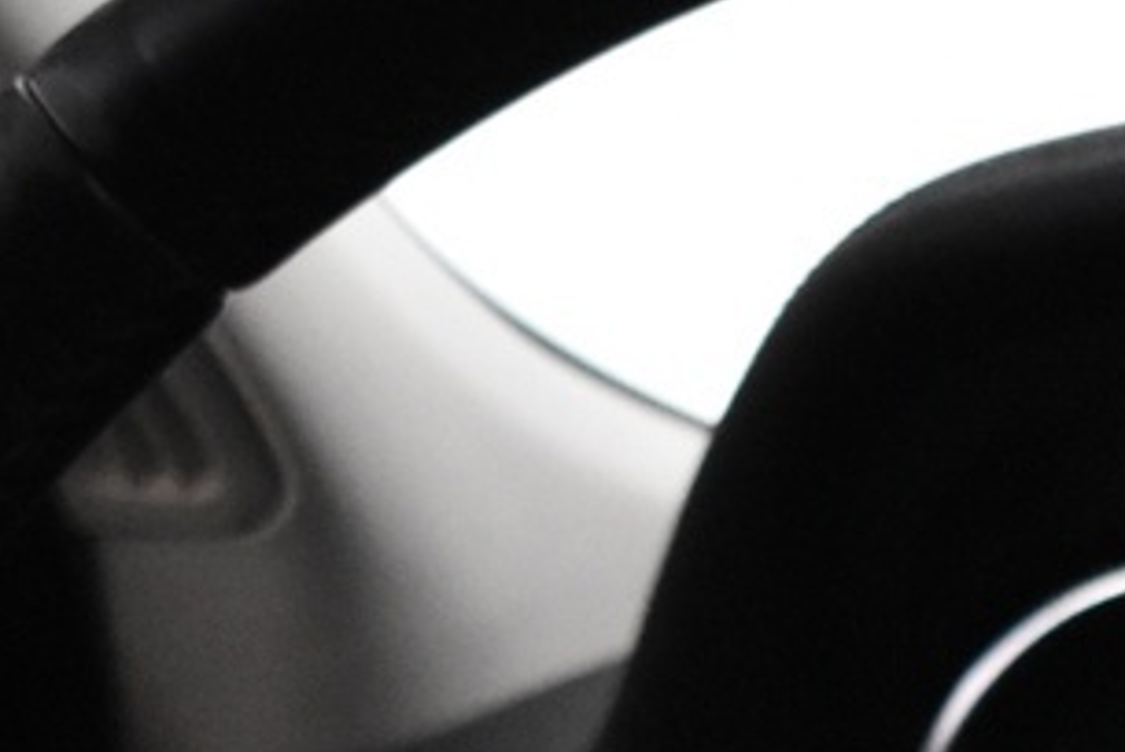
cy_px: 1283
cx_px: 946
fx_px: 7715
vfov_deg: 5.5
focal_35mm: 247
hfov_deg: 8.3
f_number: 4.2
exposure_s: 1/80
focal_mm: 31
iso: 3200
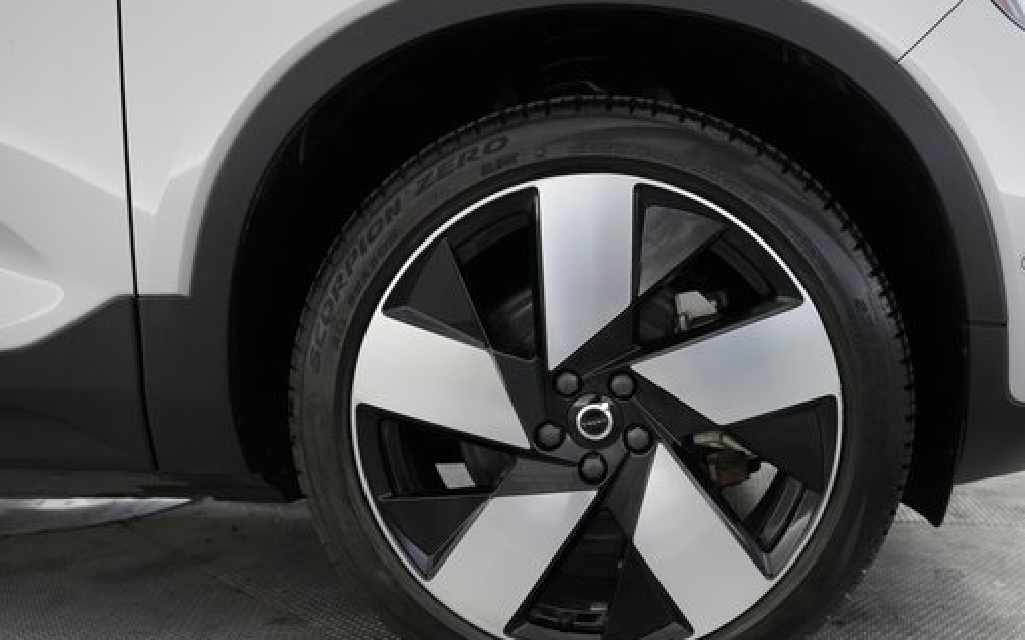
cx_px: 596
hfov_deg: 59.3
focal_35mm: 32
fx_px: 894
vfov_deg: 39.0
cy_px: 417
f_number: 2.8
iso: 4000
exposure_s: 1/160
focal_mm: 25
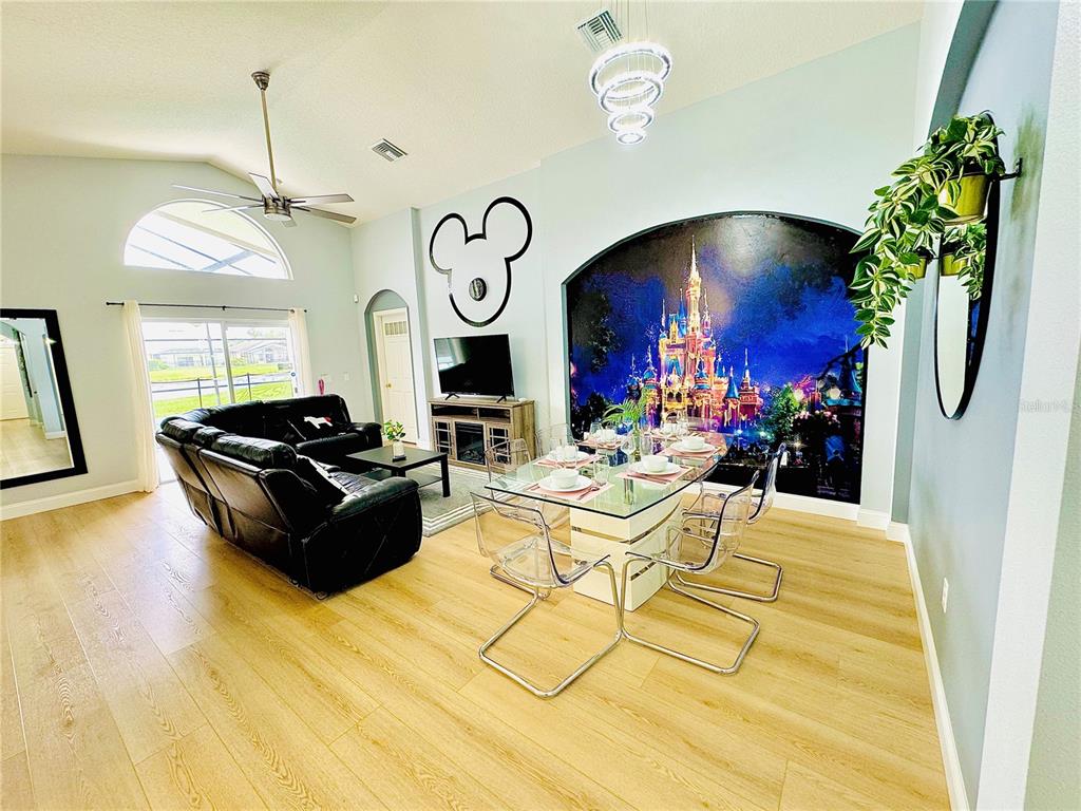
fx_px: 437
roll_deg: +2.0
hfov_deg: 102.1
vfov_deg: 85.7
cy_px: 406
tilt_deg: -7.9
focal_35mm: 14
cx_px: 540
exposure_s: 1/60
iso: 160
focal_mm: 2.22
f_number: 2.2
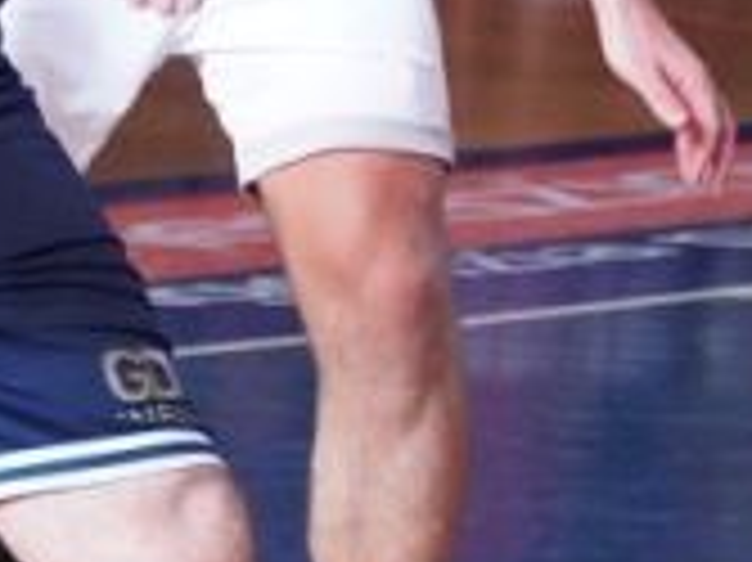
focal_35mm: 471
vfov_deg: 3.1
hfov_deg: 4.2
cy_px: -202
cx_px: 90
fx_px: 10225
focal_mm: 68
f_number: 4
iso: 5000
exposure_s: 1/800
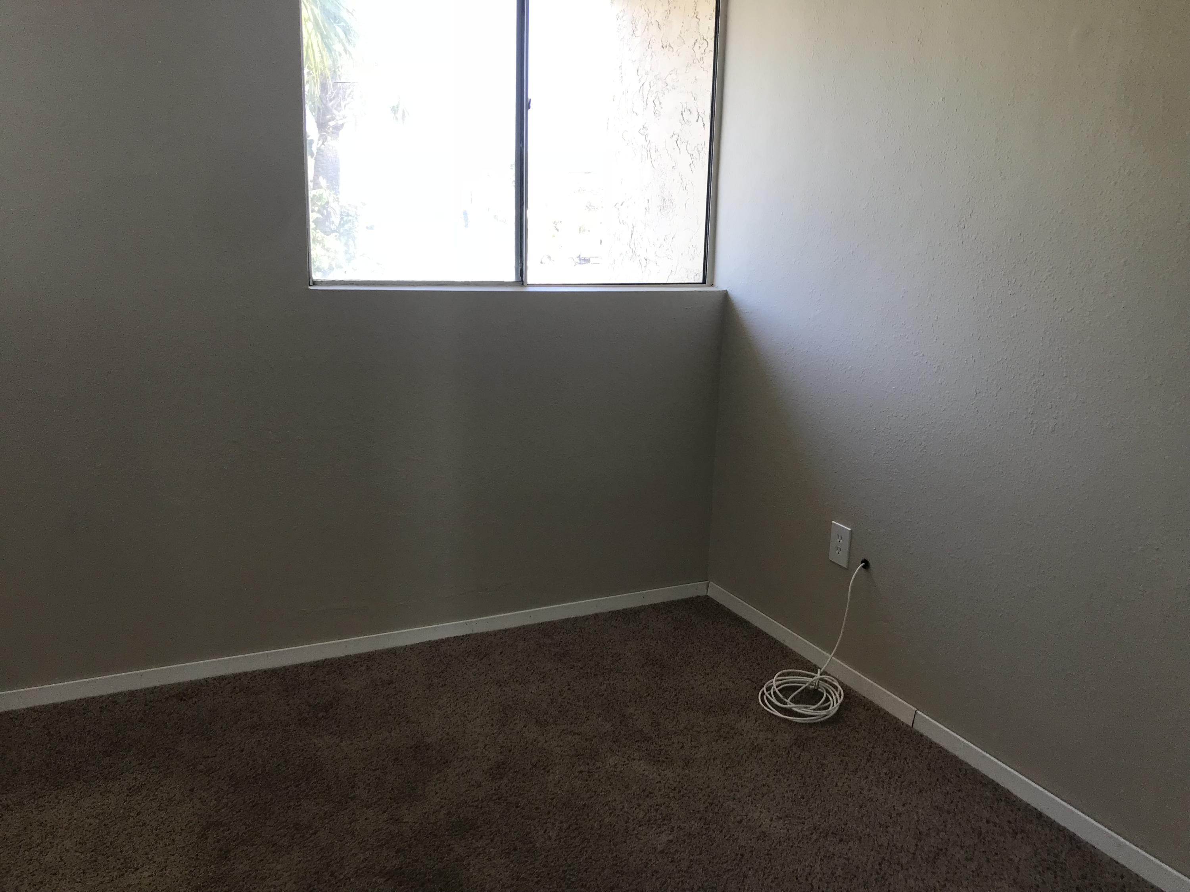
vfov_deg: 49.7
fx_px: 963
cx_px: 595
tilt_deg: -13.6
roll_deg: -2.0
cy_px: 446
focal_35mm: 28
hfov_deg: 63.4
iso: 25
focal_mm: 3.99
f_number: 1.8
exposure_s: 1/120
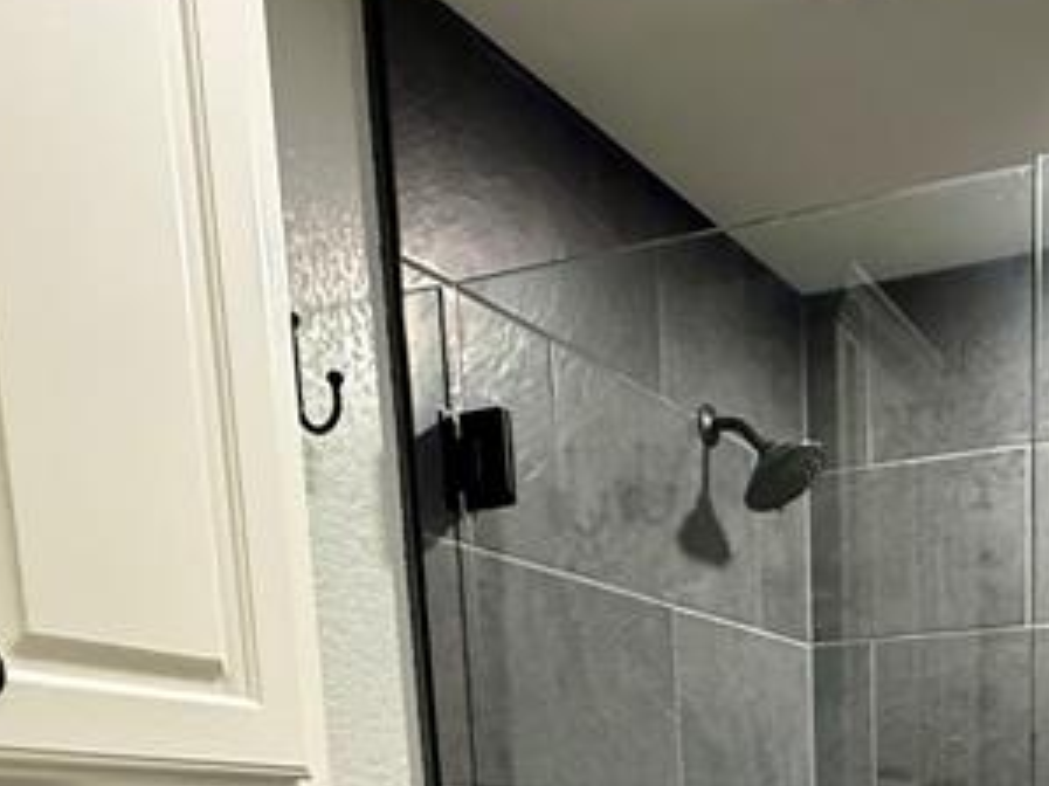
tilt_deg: -9.8
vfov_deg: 24.6
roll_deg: +1.0
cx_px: 856
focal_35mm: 48
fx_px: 1454
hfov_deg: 38.0
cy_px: 1126
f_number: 2.2
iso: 640
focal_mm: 2.22
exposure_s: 1/60
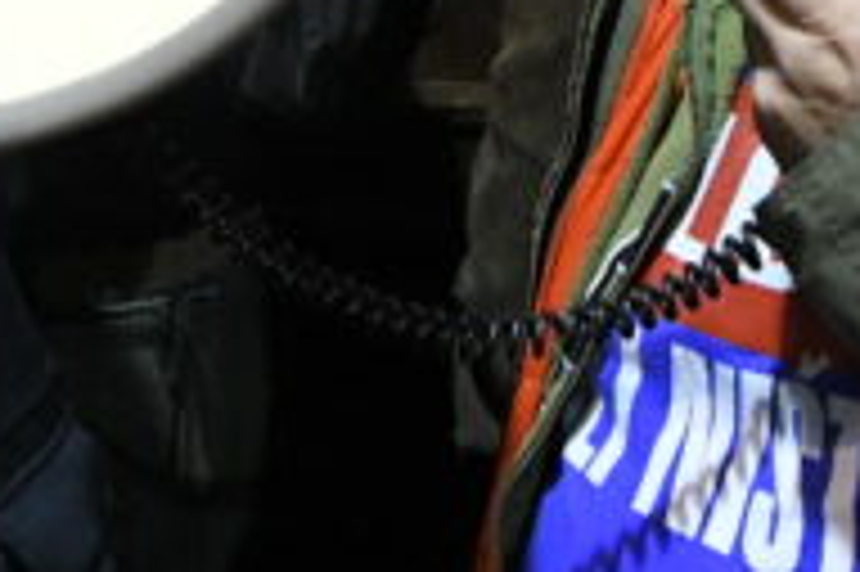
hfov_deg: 26.6
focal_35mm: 75
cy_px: -430
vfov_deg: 15.7
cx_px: 657
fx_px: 1790
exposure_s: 1/200
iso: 5000
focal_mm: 14
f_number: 4
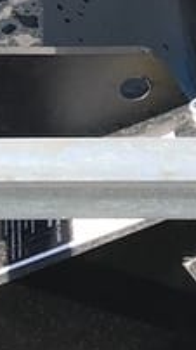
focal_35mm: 155
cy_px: -33
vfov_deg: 13.6
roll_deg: +5.2
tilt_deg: -37.4
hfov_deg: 7.7
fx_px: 1438
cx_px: -26
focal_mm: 3.99
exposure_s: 1/727
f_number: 1.8
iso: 20
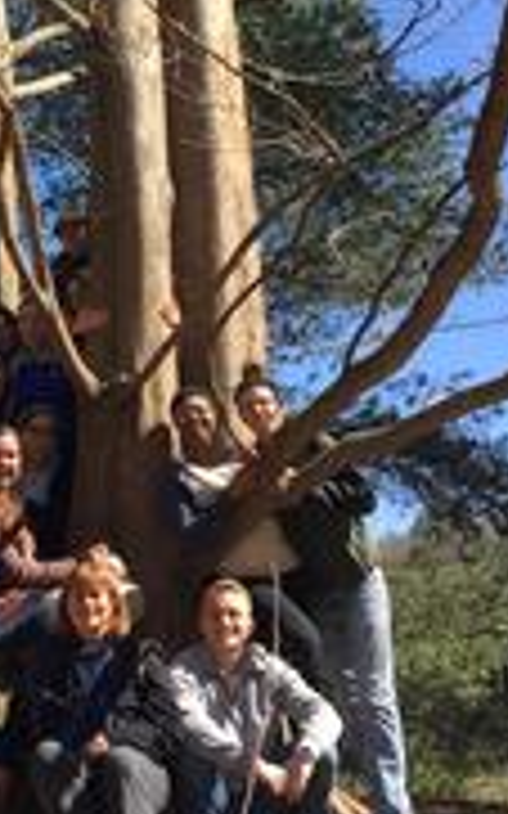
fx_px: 1352
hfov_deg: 20.6
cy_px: 220
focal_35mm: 61
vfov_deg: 32.9
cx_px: -4
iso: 32
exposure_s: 1/879
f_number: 2.2
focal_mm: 4.15
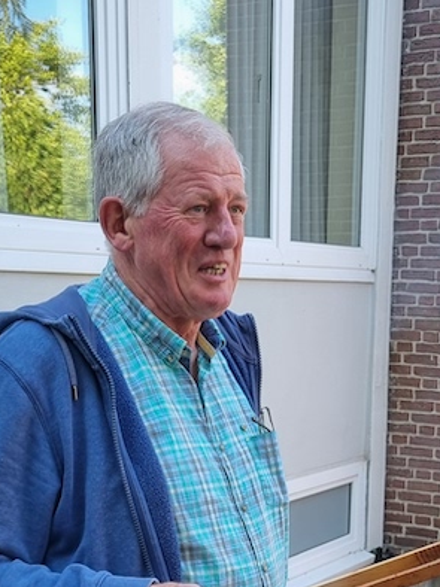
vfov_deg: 28.1
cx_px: 280
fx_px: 1120
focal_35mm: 66
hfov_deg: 22.2
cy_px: 551
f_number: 1.8
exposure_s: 1/142
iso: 50
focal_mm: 5.4
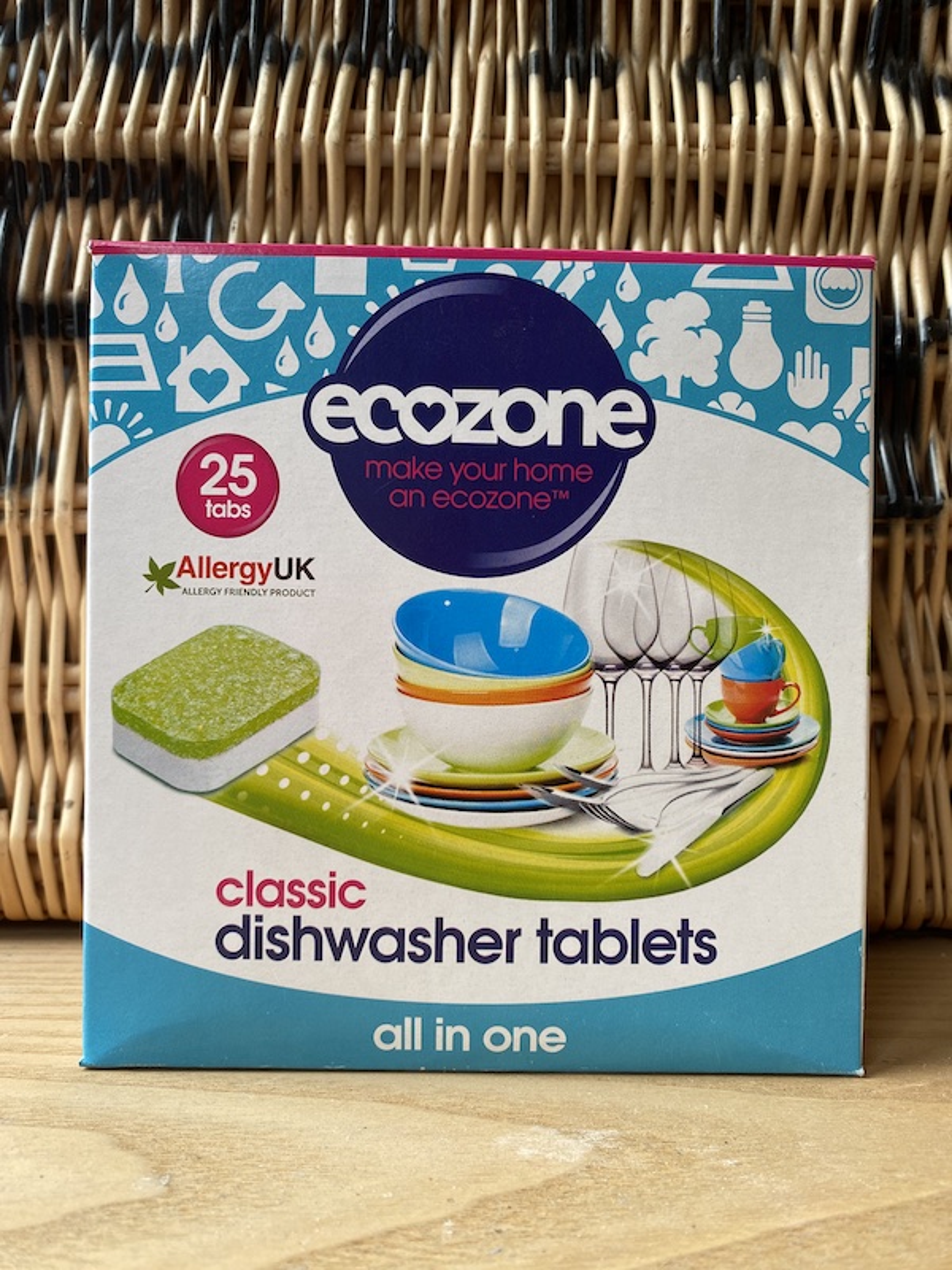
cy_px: 635
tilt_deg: -0.5
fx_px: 953
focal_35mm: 26
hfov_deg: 53.1
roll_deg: +0.3
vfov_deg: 67.3
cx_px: 476
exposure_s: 1/121
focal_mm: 4.25
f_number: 1.8
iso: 40
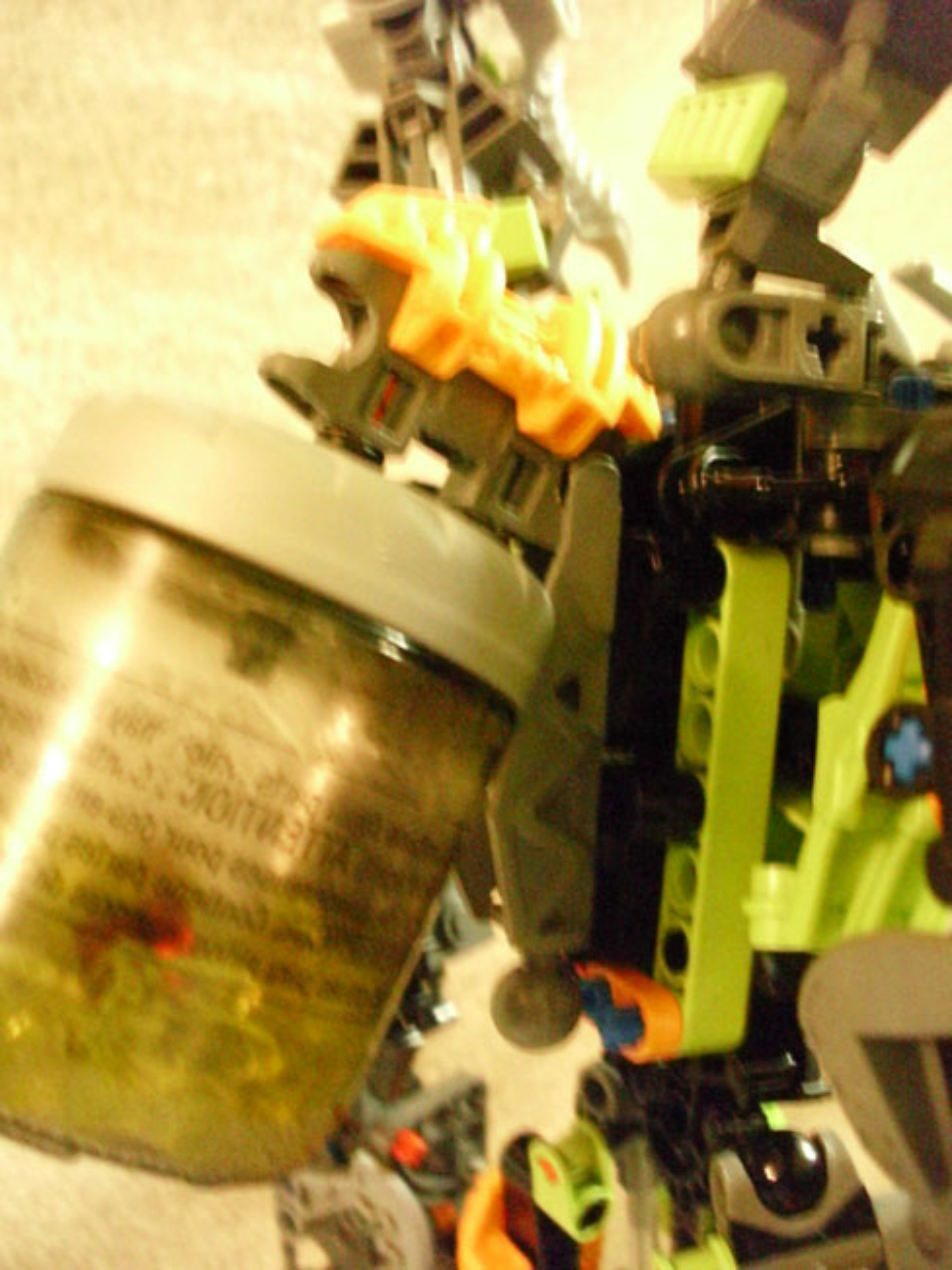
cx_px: 476
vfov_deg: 49.0
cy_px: 635
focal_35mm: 38
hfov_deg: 37.7
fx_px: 1394
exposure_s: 1/4
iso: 1600
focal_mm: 6.3
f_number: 3.1
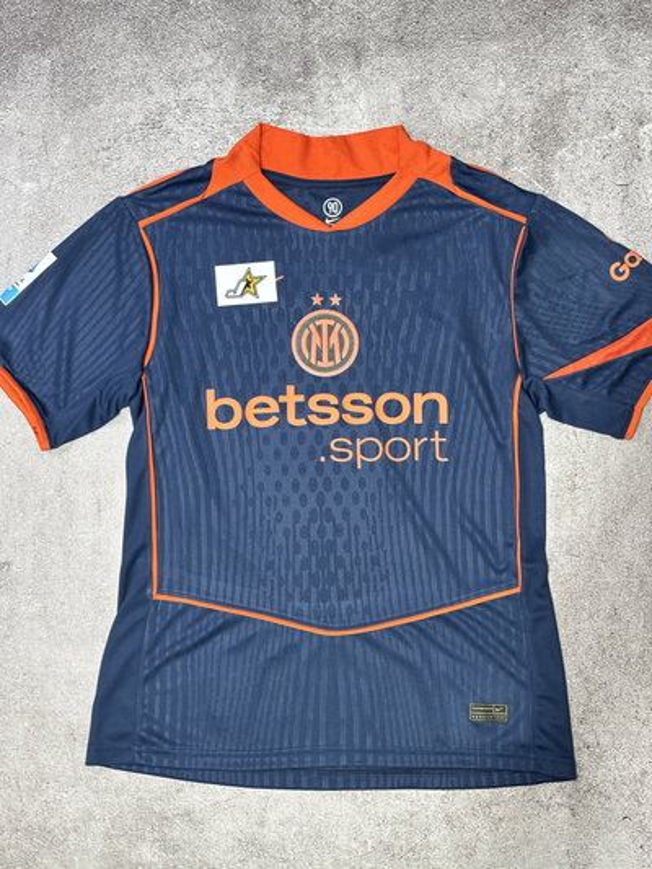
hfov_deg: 28.0
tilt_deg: -86.7
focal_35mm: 52
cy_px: 434
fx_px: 1305
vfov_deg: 36.8
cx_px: 326
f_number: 1.6
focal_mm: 5.96
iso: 320
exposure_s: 1/30
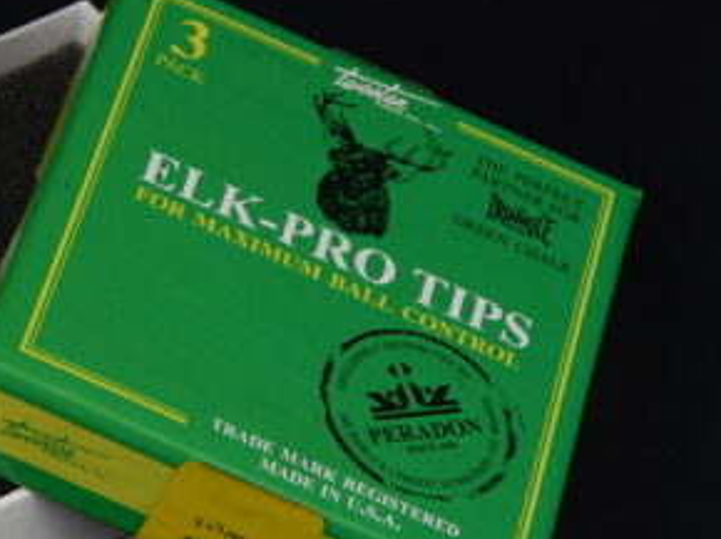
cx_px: 94
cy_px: 306
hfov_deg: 11.2
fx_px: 3663
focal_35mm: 176
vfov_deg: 8.4
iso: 125
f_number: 4.3
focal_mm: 15.3
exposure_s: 1/160
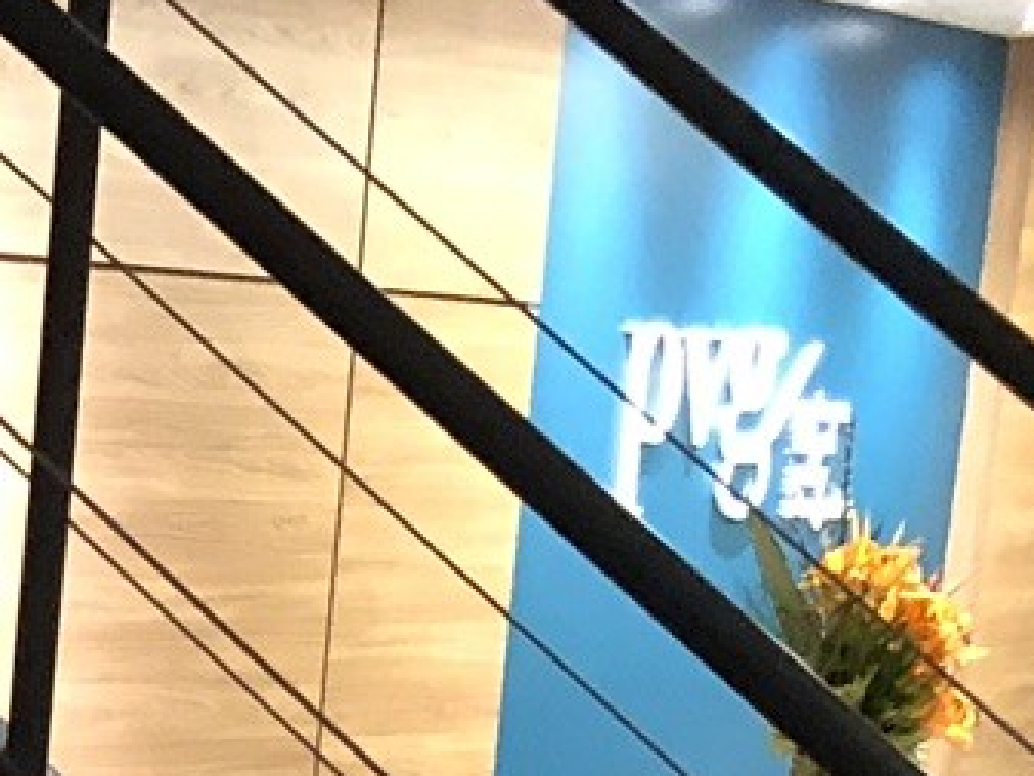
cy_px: 2027
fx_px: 5080
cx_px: -1178
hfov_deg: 10.5
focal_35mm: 170
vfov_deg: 7.9
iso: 100
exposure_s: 1/5
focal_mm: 3.99
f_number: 1.8
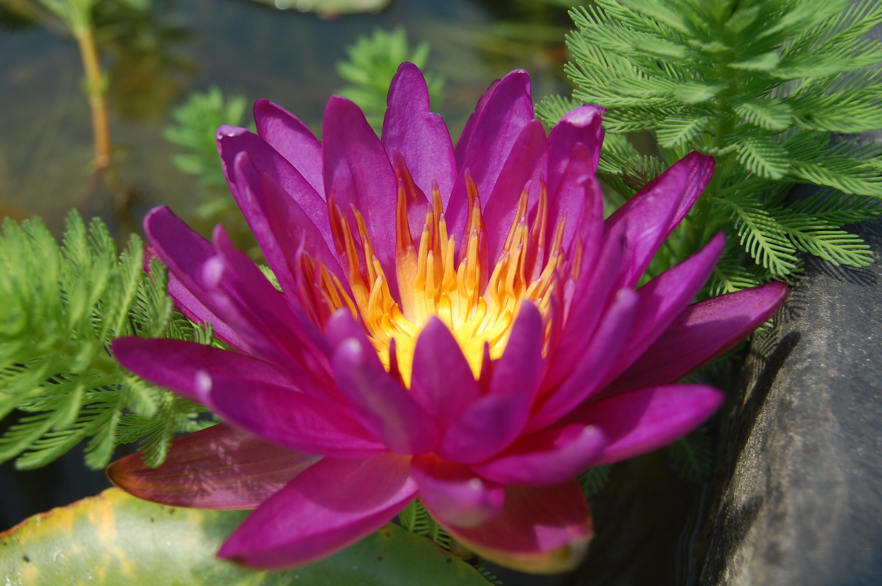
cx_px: 441
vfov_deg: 23.7
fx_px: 1395
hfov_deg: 35.1
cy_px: 293
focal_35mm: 57
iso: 200
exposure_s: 1/320
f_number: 9
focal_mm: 38
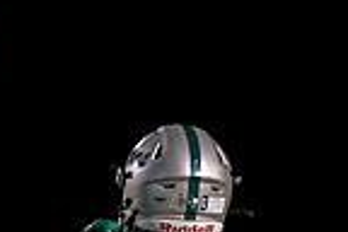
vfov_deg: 3.3
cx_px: 93
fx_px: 4050
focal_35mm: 419
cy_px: 448
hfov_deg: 4.9
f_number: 2.8
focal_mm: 93
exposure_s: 1/1000
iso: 3200
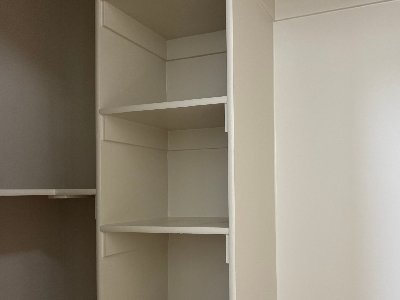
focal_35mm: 32
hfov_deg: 56.2
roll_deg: +0.7
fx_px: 370
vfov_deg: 43.9
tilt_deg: +0.1
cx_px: 246
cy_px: 181
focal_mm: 6.76
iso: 500
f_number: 1.78
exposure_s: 1/60
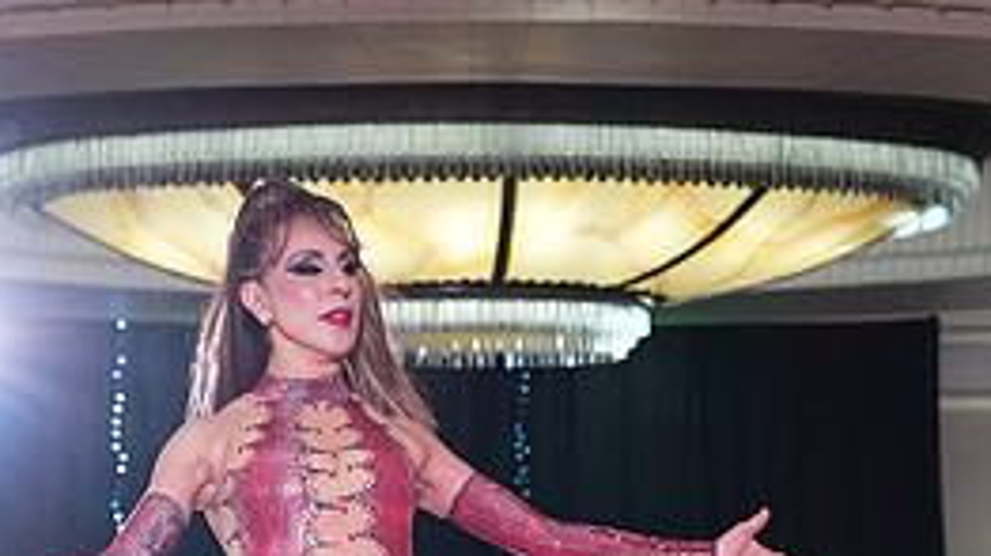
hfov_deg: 12.9
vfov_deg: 7.1
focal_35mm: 167
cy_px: 915
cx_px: 293
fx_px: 4386
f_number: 5
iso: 6400
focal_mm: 72
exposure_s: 1/400
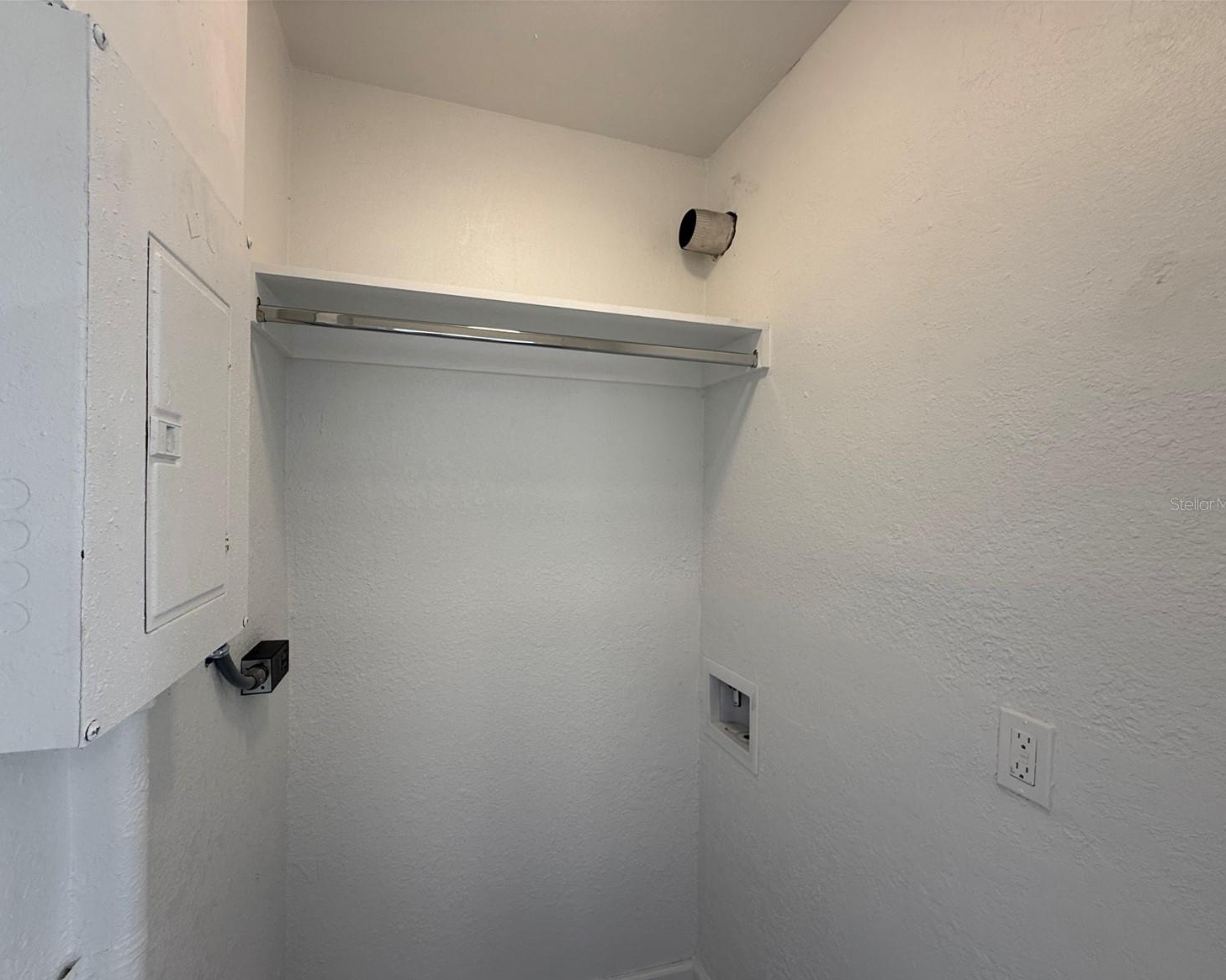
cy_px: 503
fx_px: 544
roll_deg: -1.5
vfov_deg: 84.0
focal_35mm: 15
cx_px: 577
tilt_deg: -1.0
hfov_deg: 96.7
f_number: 2.2
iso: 64
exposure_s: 1/120
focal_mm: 2.22
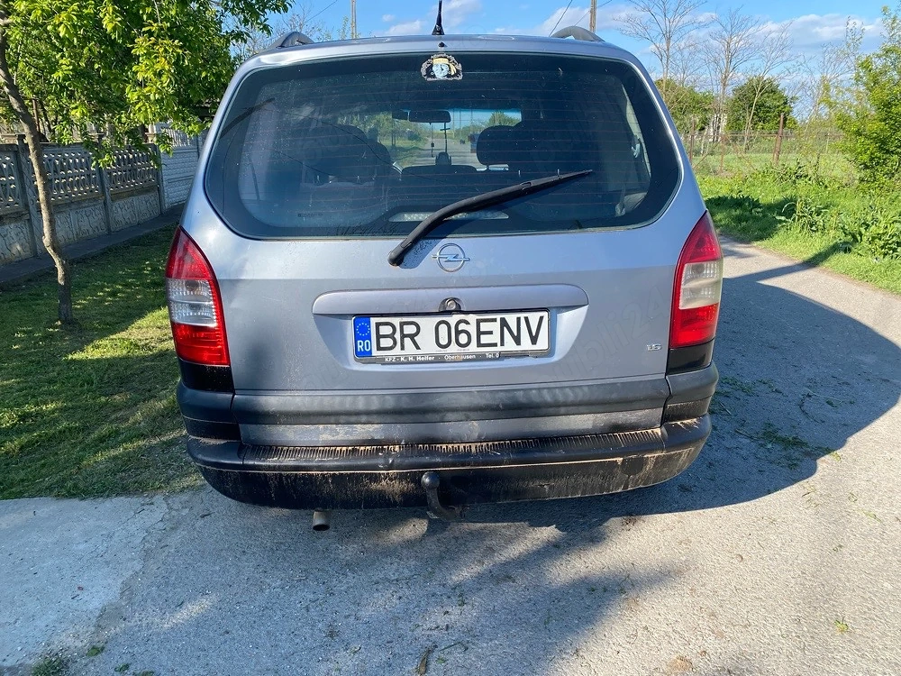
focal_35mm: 26
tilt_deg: -16.7
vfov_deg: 53.1
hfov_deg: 67.3
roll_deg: -0.9
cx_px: 450
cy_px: 338
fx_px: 677
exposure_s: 1/1193
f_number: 1.8
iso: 32
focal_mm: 4.25
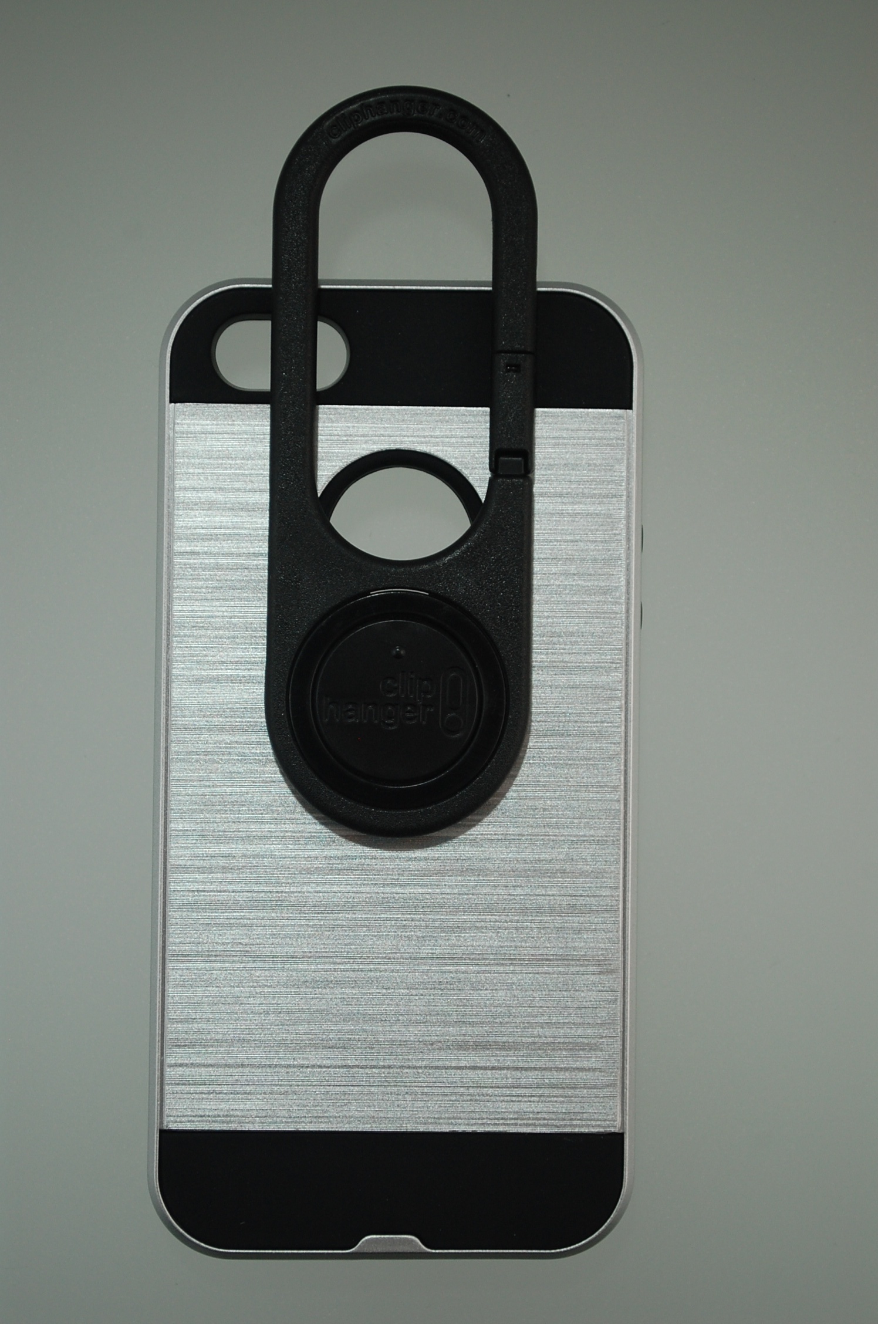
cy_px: 662
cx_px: 439
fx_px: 2644
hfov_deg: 18.9
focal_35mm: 72
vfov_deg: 28.1
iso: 400
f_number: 5.6
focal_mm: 48
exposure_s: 1/40
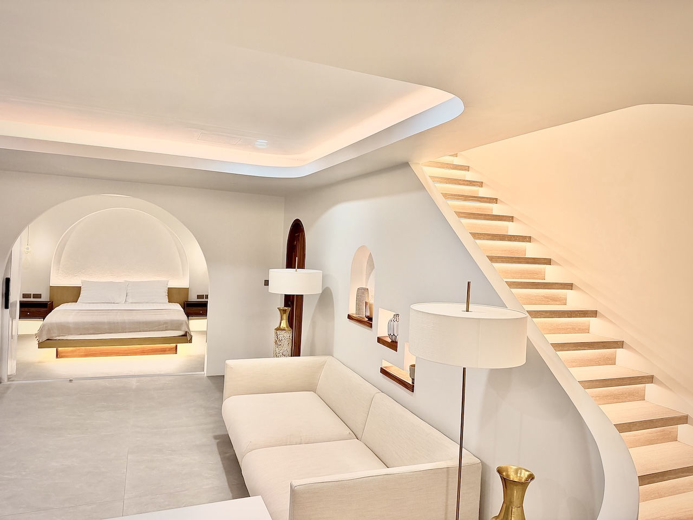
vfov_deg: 56.8
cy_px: 260
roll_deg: -2.8
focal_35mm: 24
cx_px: 346
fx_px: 480
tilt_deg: -1.6
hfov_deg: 71.6
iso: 160
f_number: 1.78
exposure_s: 1/100
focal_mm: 6.76
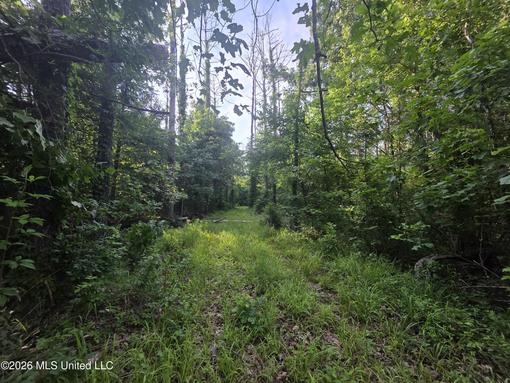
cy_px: 192
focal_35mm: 13
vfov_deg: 89.9
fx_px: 192
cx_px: 255
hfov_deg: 106.2
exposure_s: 1/450
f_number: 1.9
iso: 40
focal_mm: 2.2
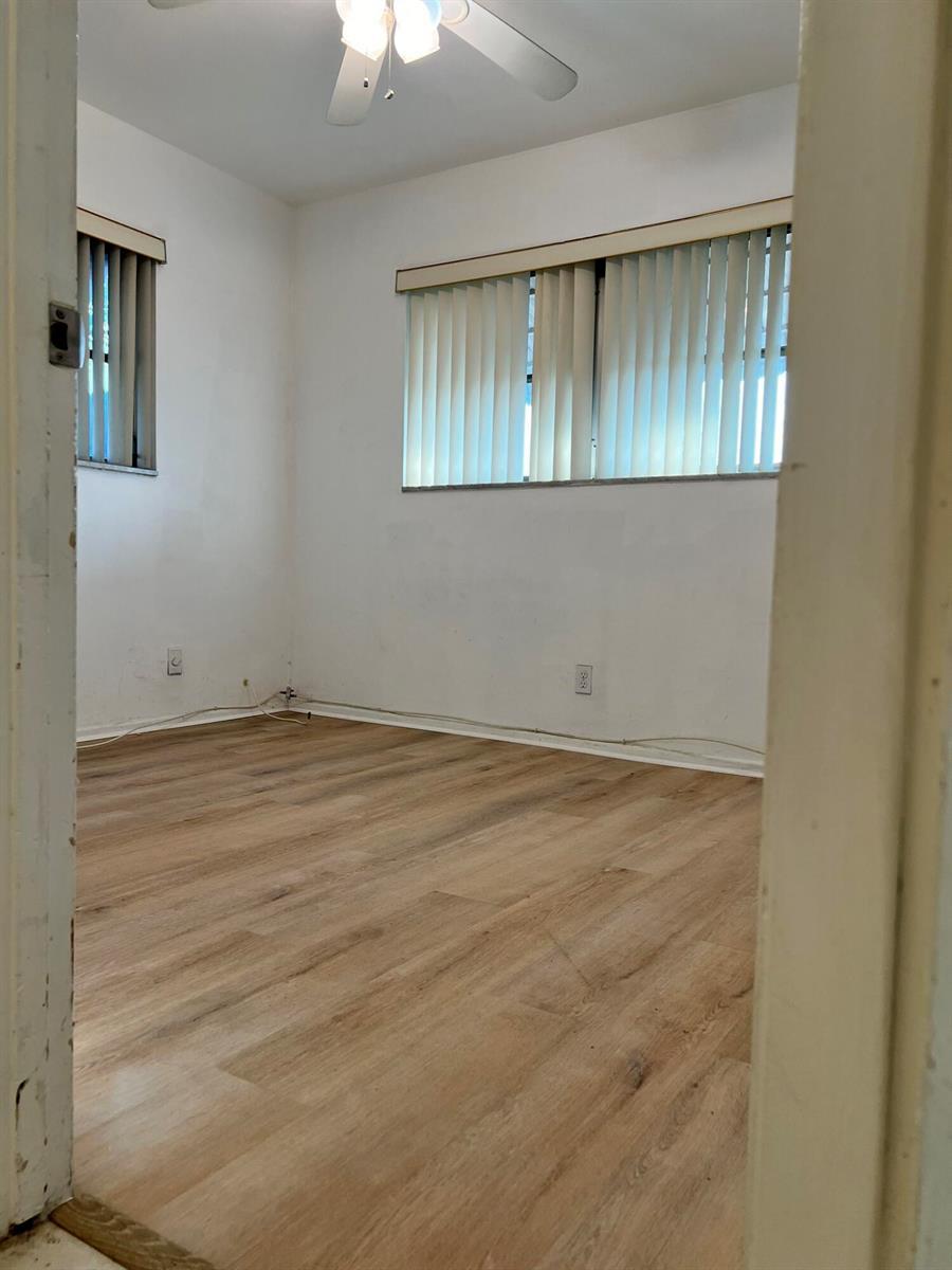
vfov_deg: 67.3
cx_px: 476
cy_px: 635
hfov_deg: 53.1
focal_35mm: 26
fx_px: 953
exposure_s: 1/144
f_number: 1.5
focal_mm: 5.7
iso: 64
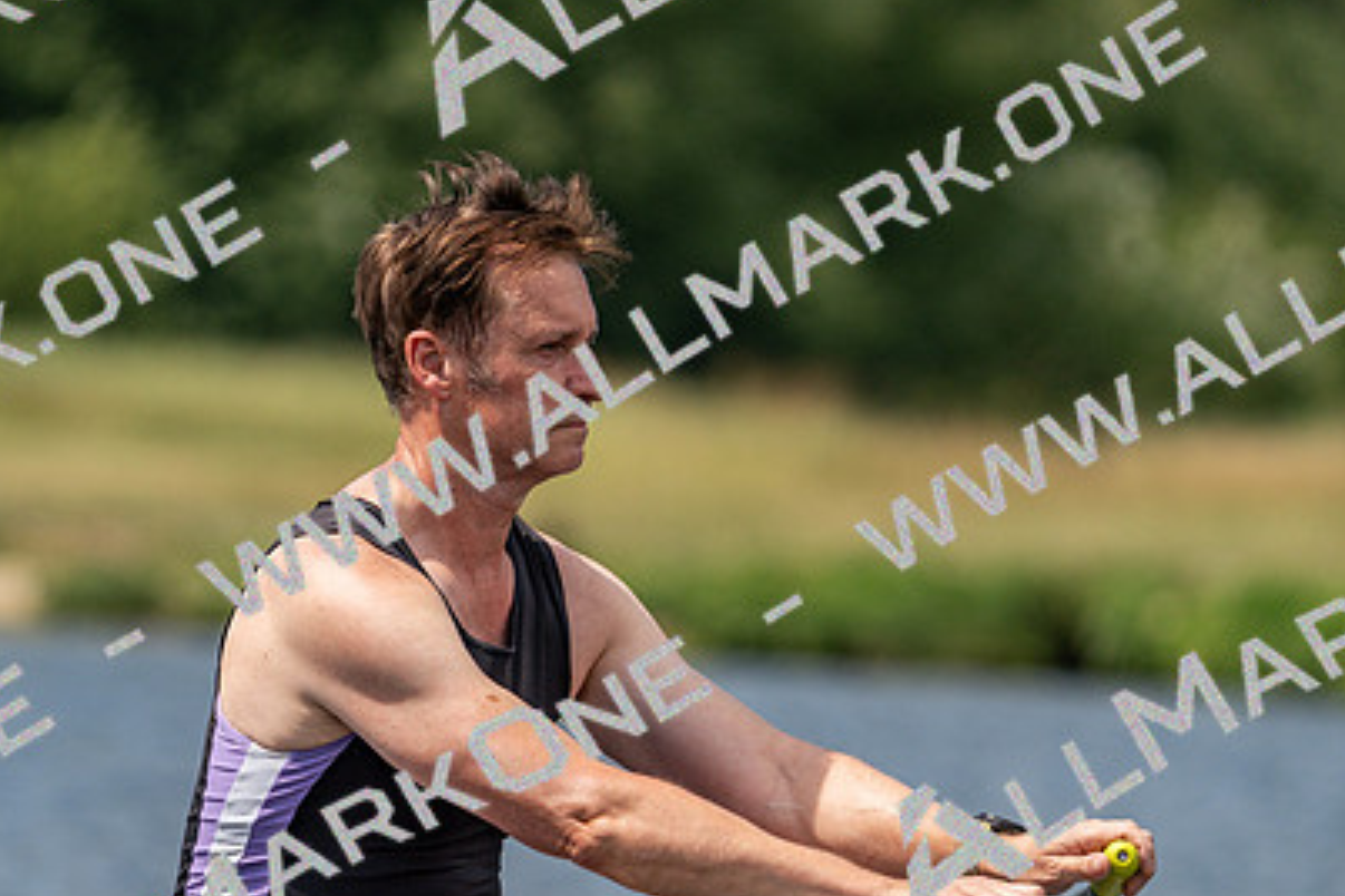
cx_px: 612
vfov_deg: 2.4
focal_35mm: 577
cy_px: 627
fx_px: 21556
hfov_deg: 3.6
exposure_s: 1/1600
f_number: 6.3
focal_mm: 400
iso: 250
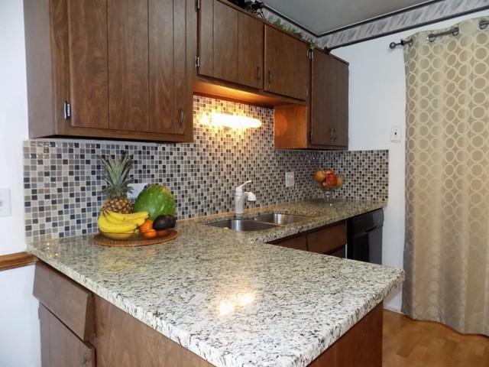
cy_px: 184
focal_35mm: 23
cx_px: 244
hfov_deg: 73.9
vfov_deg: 58.9
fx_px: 325
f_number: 3.1
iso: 360
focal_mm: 4
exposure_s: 1/30
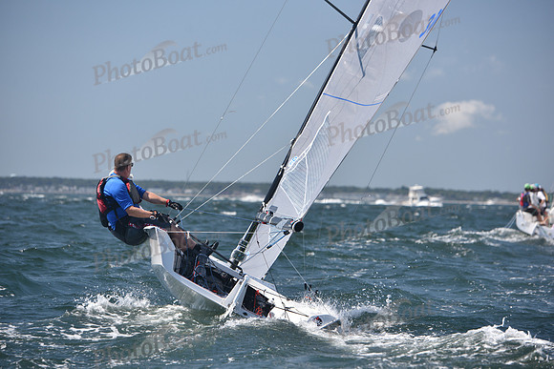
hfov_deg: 14.2
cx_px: 277
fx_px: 2232
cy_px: 184
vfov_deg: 9.5
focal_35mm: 145
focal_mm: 145
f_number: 4.5
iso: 250
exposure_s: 1/1000
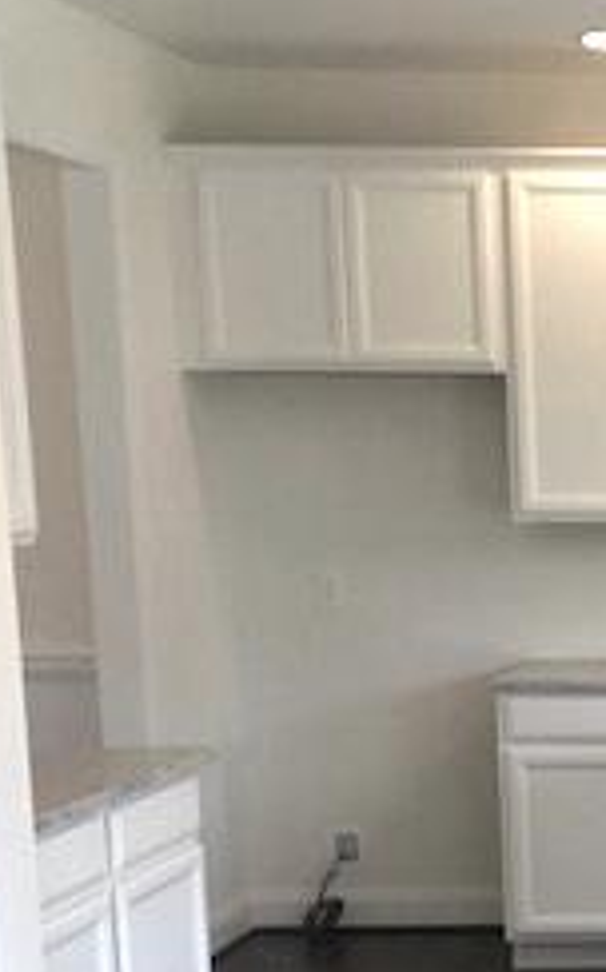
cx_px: 1092
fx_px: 2066
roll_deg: -0.1
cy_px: 829
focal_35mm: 78
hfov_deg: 14.6
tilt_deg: -8.5
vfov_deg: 25.8
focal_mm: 3.99
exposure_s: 1/60
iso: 20
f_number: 1.8
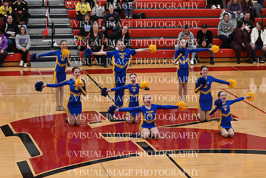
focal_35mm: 120
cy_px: 89
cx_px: 133
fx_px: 887
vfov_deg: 11.4
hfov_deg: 17.1
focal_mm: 80
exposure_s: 1/400
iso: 6400
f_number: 4
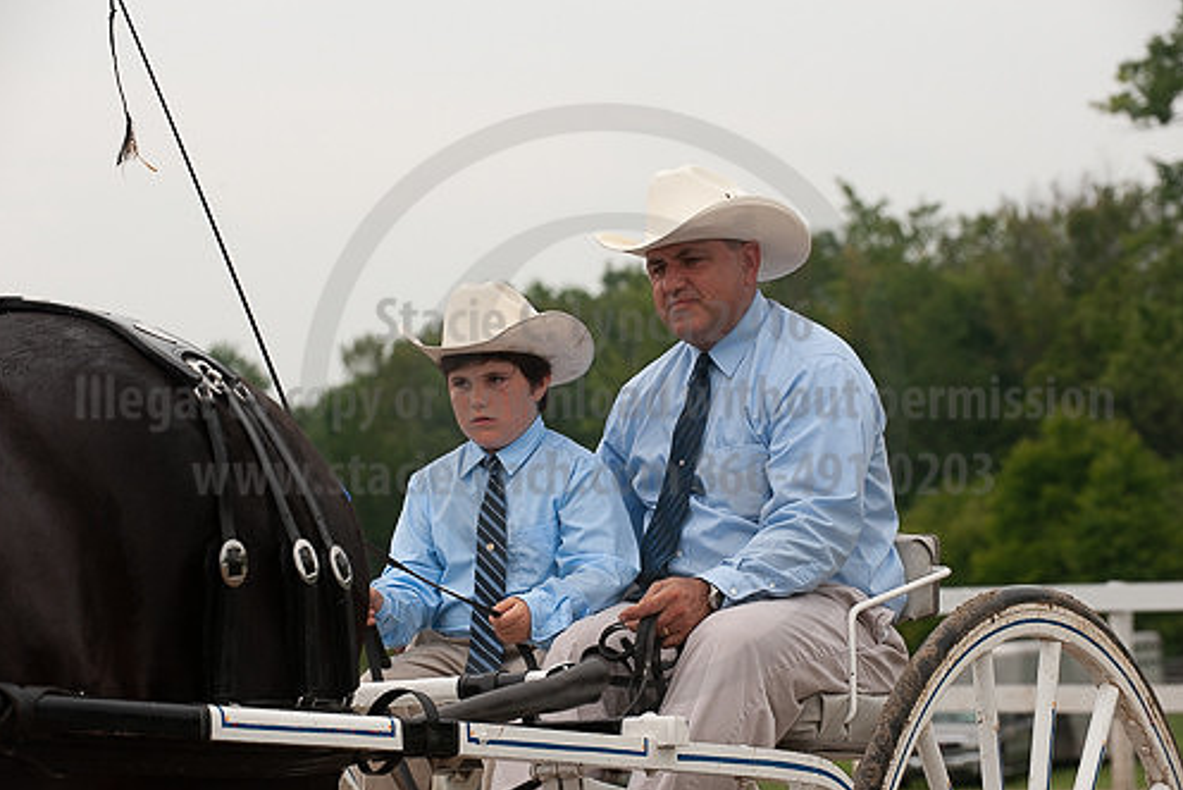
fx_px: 4503
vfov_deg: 10.0
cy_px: 395
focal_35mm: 137
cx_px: 594
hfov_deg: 15.0
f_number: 5.6
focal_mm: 135
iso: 640
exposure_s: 1/1000
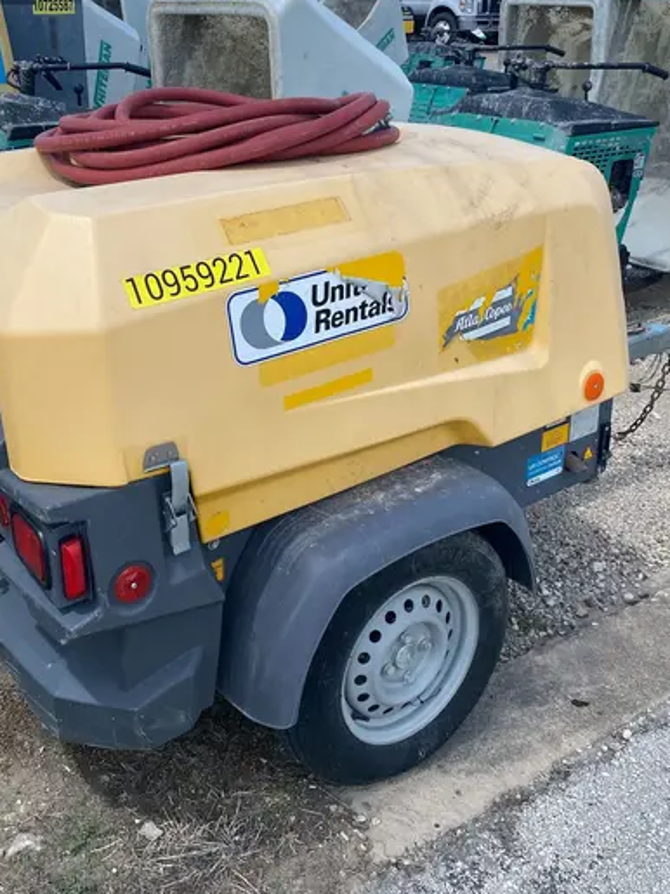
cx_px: 234
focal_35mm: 37
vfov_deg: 49.8
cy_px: 352
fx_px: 955
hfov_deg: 38.3
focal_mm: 4.25
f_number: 1.8
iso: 32
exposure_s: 1/2513
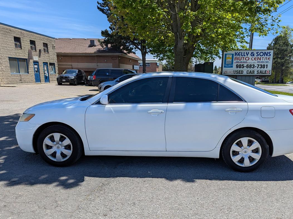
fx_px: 245
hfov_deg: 61.5
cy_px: 130
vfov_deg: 47.9
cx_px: 164
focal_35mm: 29
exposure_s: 1/2410
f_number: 1.85
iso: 42
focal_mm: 6.81
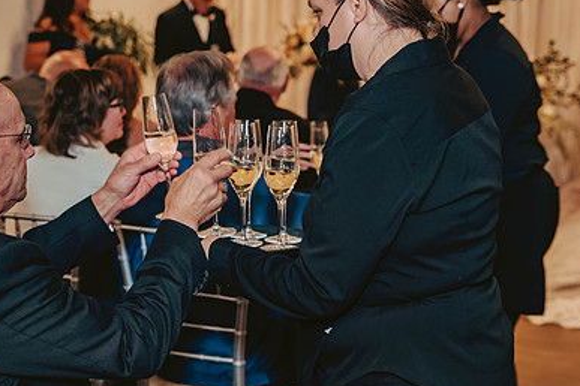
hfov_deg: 28.0
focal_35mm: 72
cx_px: 246
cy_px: 165
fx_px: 1160
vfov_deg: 18.9
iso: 1250
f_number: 3.2
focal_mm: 48
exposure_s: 1/60
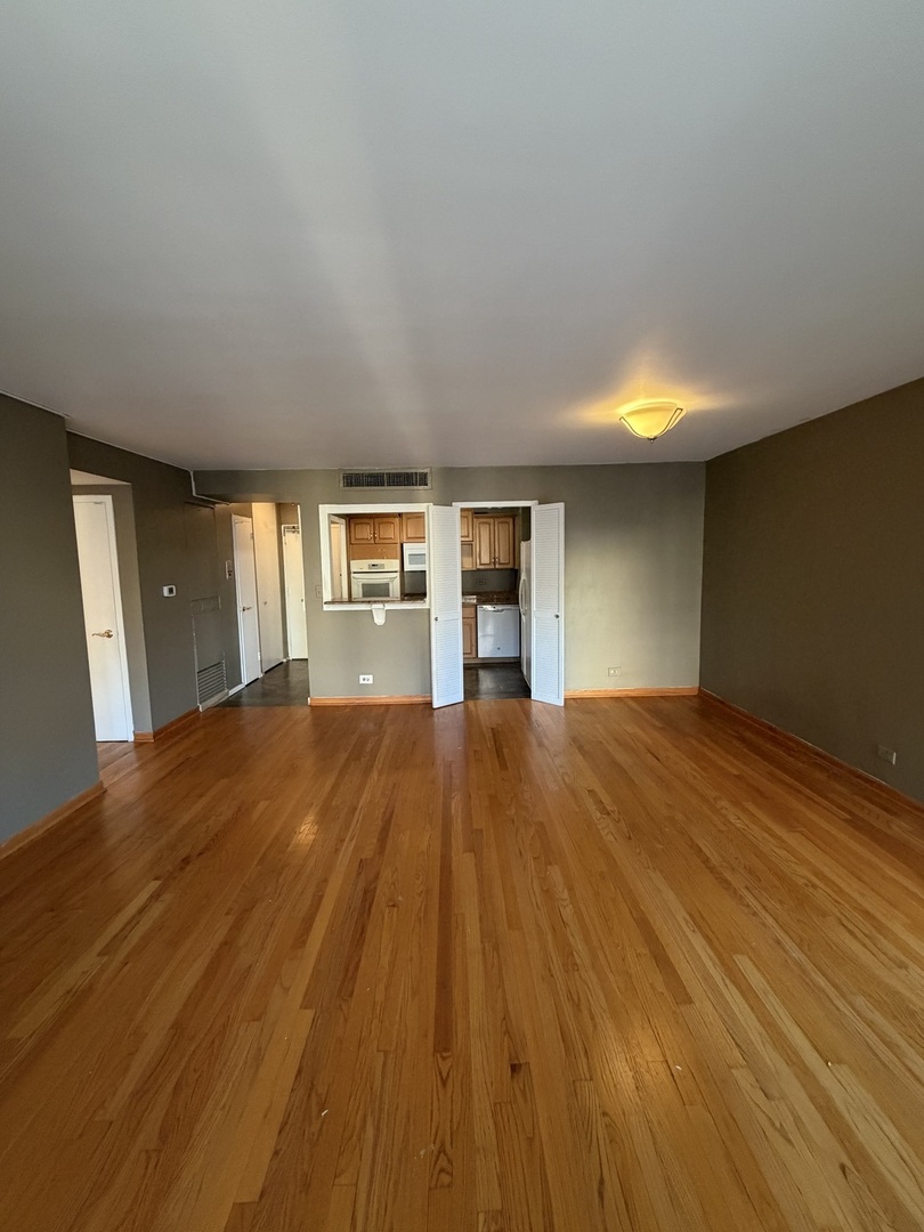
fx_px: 498
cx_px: 462
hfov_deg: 85.7
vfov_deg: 102.1
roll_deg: +0.7
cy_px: 616
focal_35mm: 14
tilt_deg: -5.9
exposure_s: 1/60
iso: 500
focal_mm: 2.22
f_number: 2.2
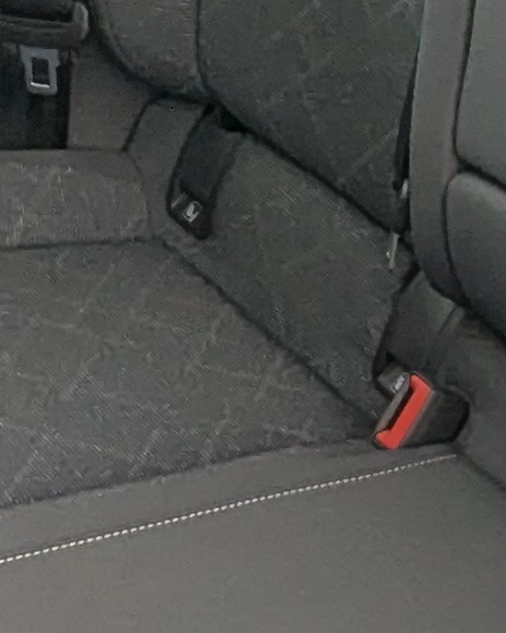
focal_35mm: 110
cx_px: 872
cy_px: 487
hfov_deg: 12.9
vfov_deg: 17.3
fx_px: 2059
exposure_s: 1/52.1
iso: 59
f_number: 2.2
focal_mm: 2.35
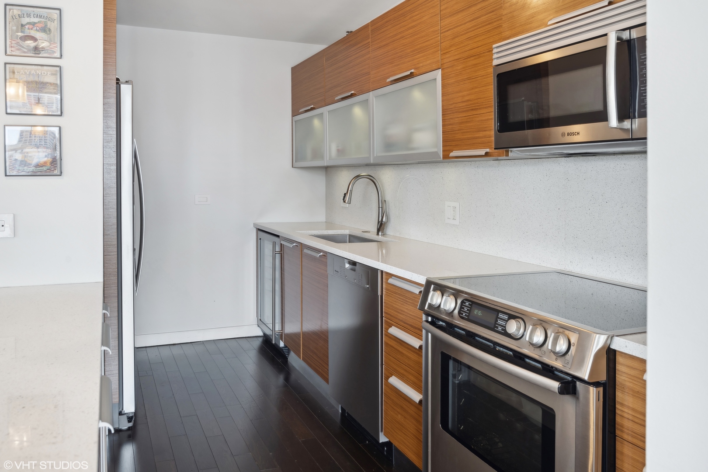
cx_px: 354
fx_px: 501
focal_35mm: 26
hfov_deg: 70.4
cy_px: 236
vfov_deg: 50.4
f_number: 8
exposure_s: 1/10
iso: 200
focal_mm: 25.5
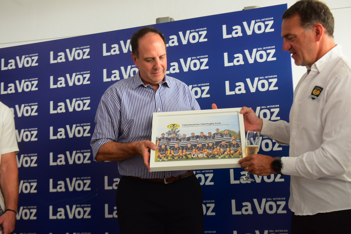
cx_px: 176
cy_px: 117
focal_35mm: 48
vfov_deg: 28.1
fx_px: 468
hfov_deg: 41.1
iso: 1250
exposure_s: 1/50
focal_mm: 48
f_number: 4
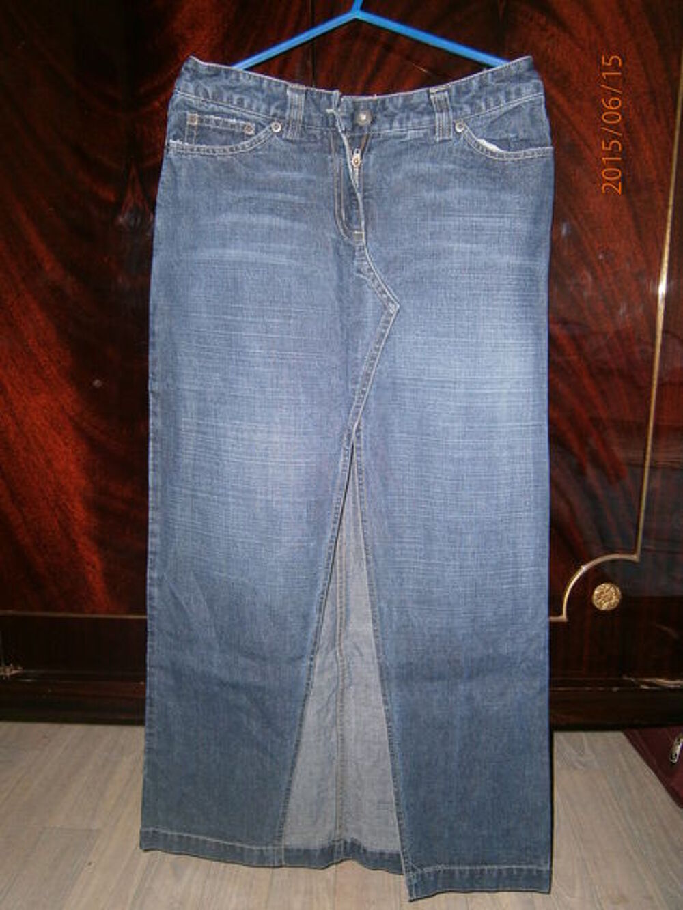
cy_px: 455
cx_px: 342
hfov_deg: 53.1
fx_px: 684
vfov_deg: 67.3
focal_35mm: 26
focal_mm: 4.7
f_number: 2.8
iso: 125
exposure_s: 1/30
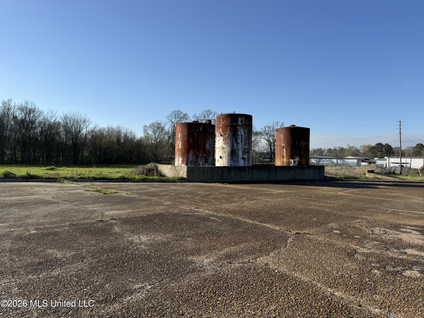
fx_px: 294
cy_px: 159
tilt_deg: -0.3
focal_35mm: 24
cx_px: 212
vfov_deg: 56.8
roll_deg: -1.1
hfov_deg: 71.6
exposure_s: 1/4167
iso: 80
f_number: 1.78
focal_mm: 6.76
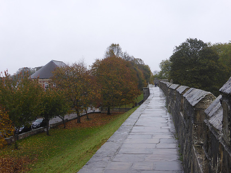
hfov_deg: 41.2
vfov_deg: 31.5
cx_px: 116
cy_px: 86
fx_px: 307
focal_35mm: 46
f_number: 4.1
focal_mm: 7.9
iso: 125
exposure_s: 1/60
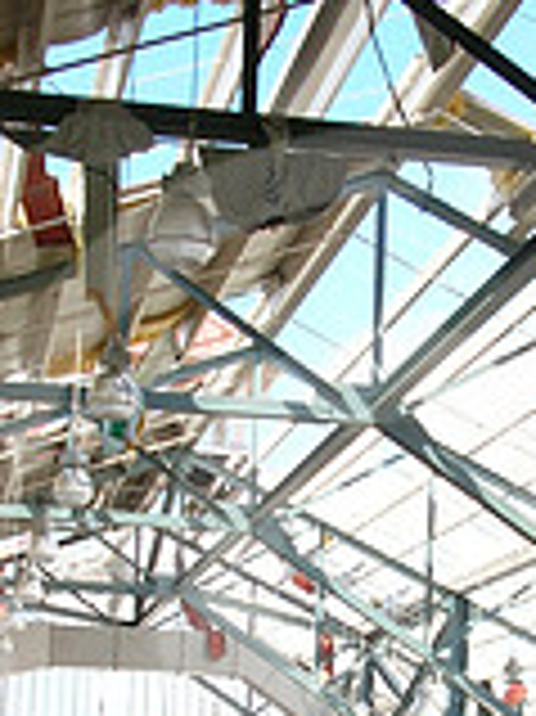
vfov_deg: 19.4
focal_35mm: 99
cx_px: 385
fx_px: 2047
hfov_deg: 14.9
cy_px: 680
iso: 71
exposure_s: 1/162
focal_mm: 5.8
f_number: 5.6
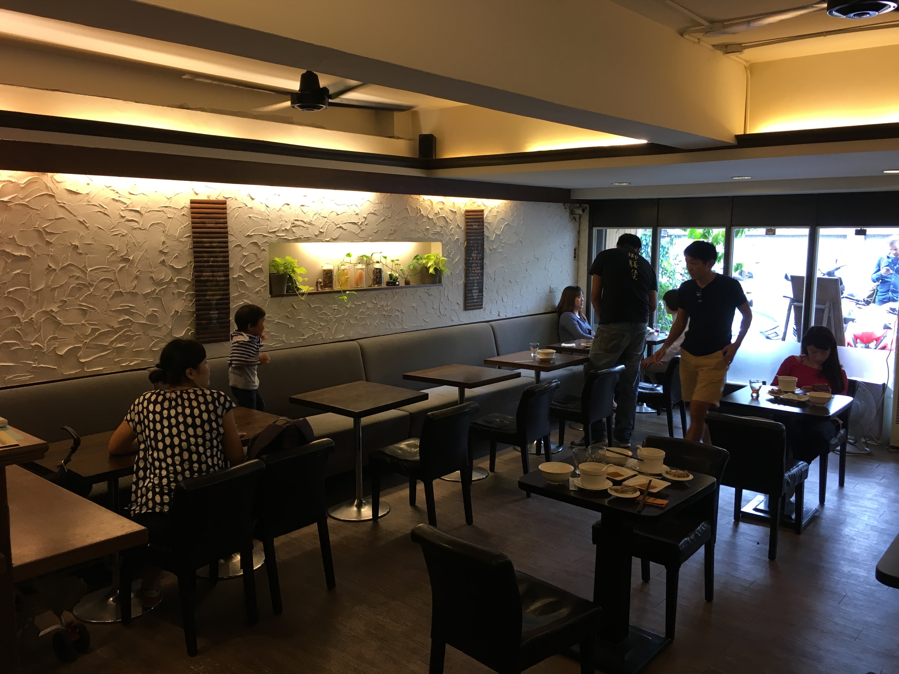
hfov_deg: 61.7
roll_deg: -0.5
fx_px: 753
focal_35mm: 29
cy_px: 337
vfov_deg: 48.2
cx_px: 450
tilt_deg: -6.7
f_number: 2.2
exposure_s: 1/30
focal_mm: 4.15
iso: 64
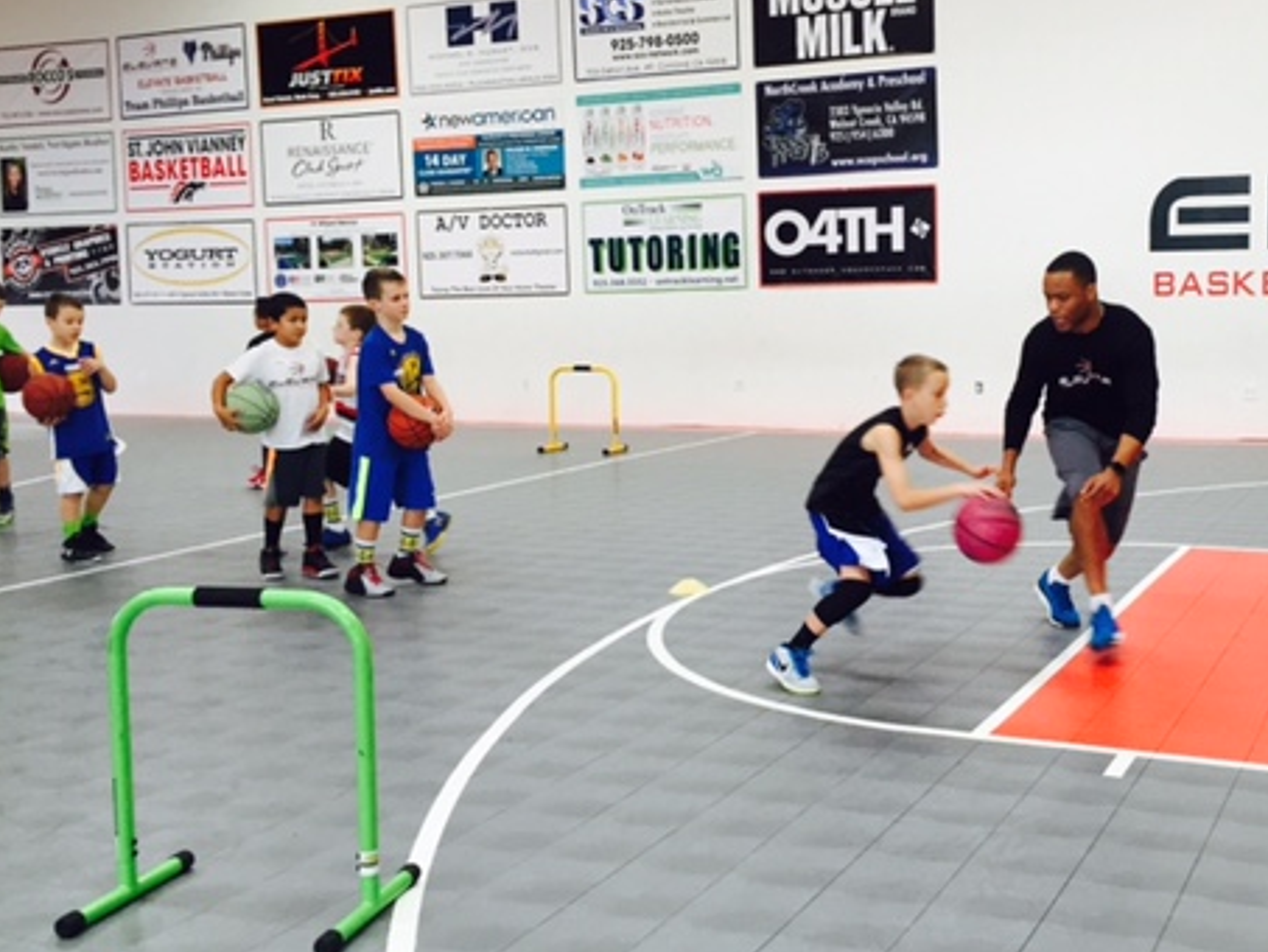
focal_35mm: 41
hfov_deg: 44.8
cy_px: 420
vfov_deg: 35.1
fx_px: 1502
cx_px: 890
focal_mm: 4.15
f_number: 2.2
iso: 40
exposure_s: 1/30
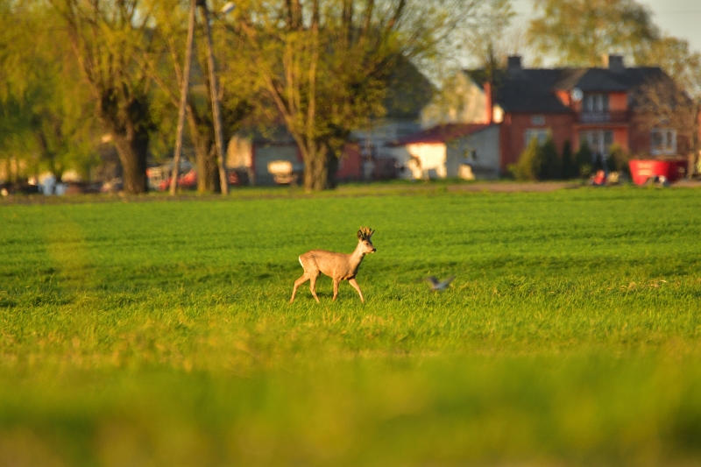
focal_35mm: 900
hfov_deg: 2.3
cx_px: 350
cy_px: 234
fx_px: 17520
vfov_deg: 1.5
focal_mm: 600
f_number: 6.3
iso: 320
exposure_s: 1/320
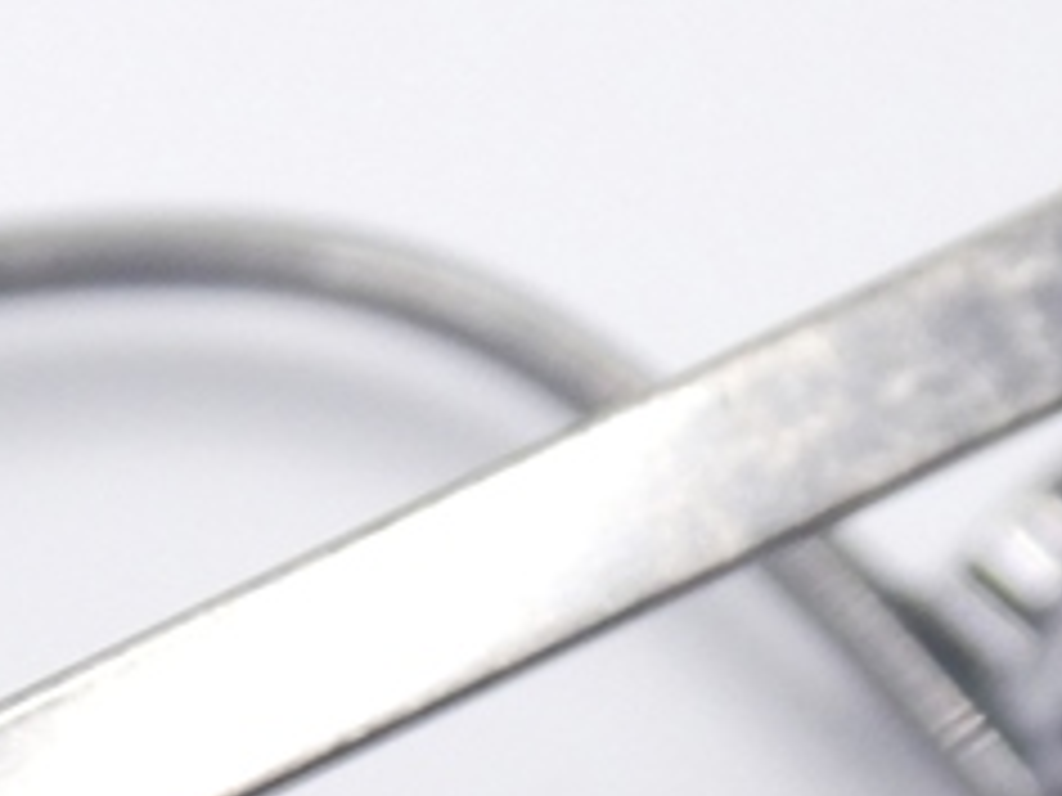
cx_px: -464
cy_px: 1538
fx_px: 9112
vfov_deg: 4.9
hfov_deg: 6.6
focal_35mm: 297
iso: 80
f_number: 4.5
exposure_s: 1/320
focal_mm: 12.5
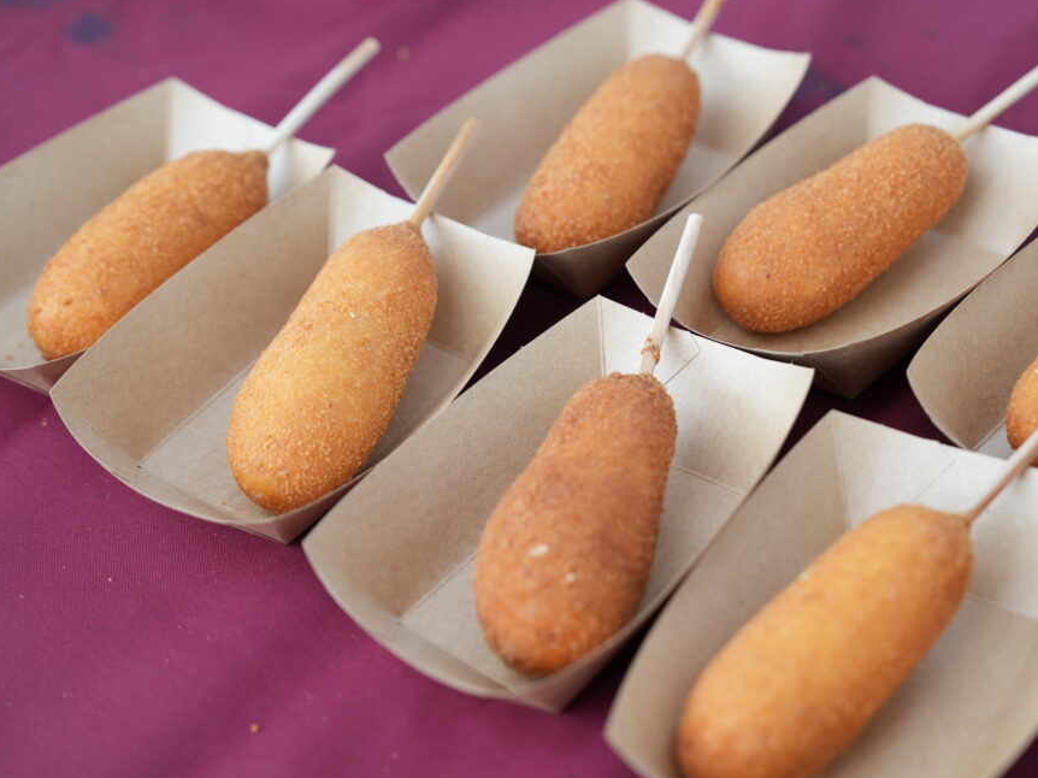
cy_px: 396
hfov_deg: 27.0
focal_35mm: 72
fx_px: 2158
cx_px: 573
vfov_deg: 20.4
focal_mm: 63
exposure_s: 1/160
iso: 400
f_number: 3.5
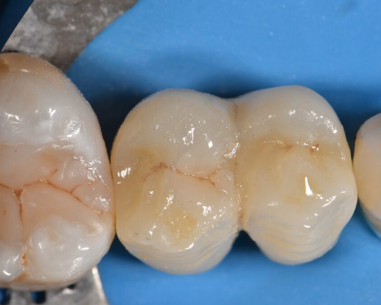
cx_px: 220
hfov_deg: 10.8
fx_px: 2008
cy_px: 153
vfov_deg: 8.7
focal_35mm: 178
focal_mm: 105
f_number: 32
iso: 200
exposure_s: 1/200
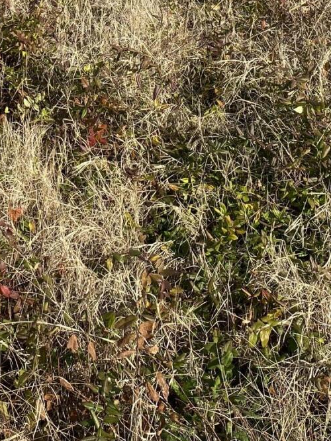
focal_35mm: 78
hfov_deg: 18.8
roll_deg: -0.4
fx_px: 995
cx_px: 107
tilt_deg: -8.6
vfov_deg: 22.9
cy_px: -92
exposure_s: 1/2315
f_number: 1.8
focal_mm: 4.25
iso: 32
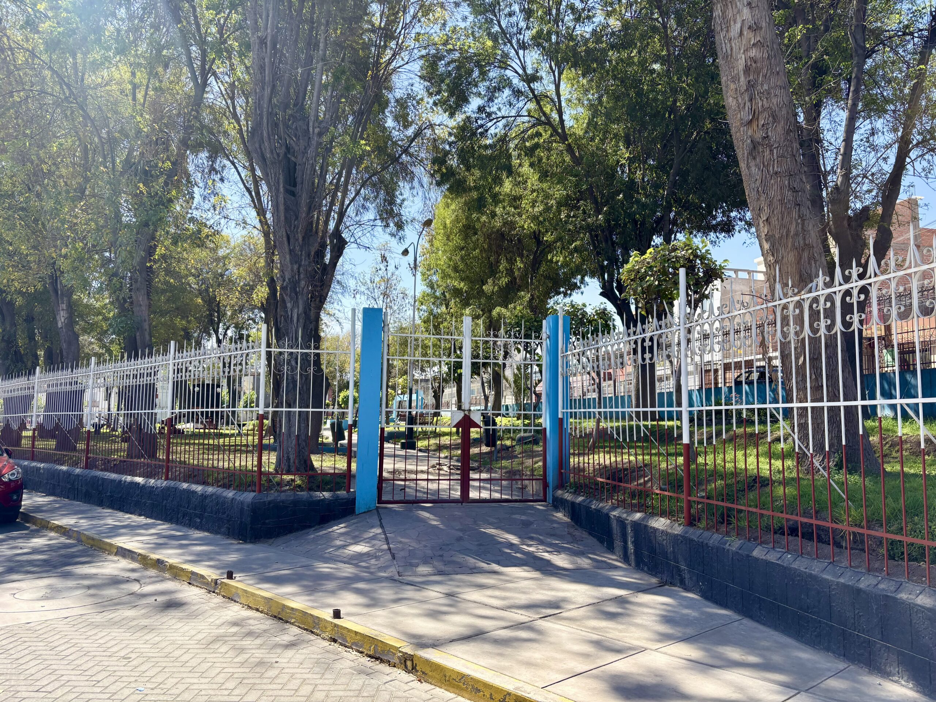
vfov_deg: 53.1
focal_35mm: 26
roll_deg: -0.5
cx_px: 468
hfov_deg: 67.3
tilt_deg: +5.5
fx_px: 703
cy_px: 351
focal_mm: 5.96
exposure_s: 1/1032
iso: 50
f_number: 1.6
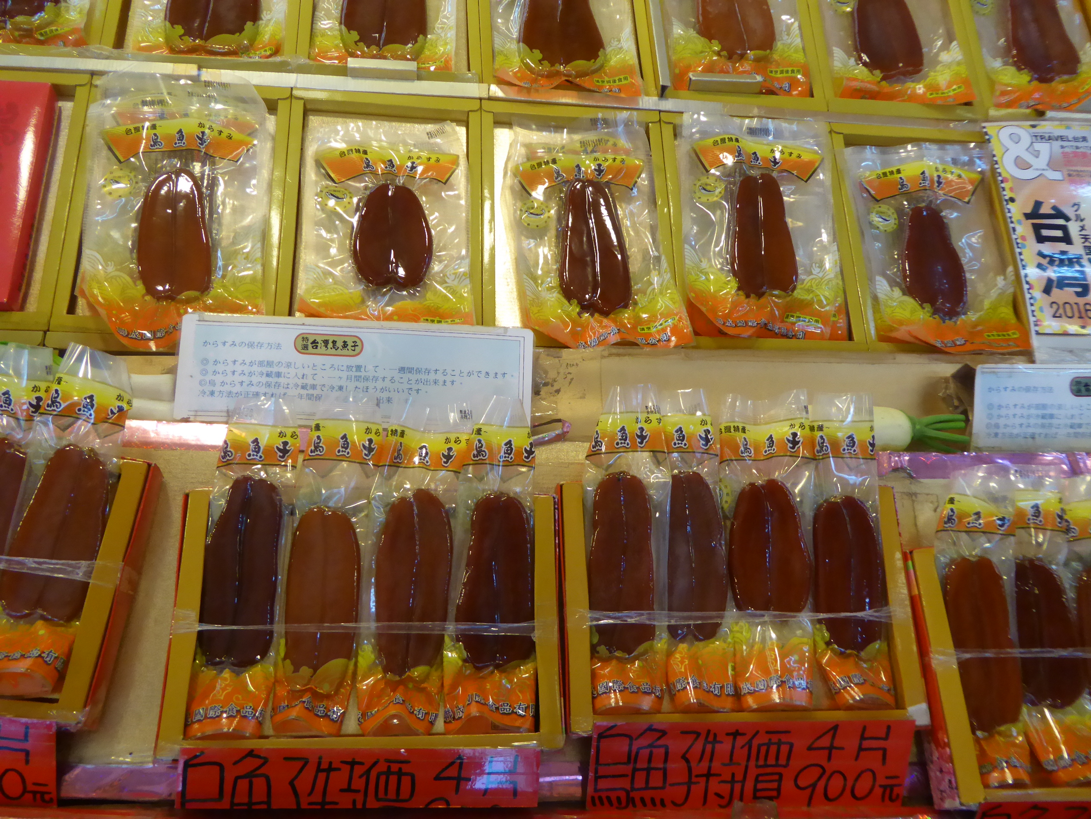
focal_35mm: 32
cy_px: 410
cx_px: 546
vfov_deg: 44.2
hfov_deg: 56.8
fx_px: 1009
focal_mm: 5.4
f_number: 3.5
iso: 500
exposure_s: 1/125
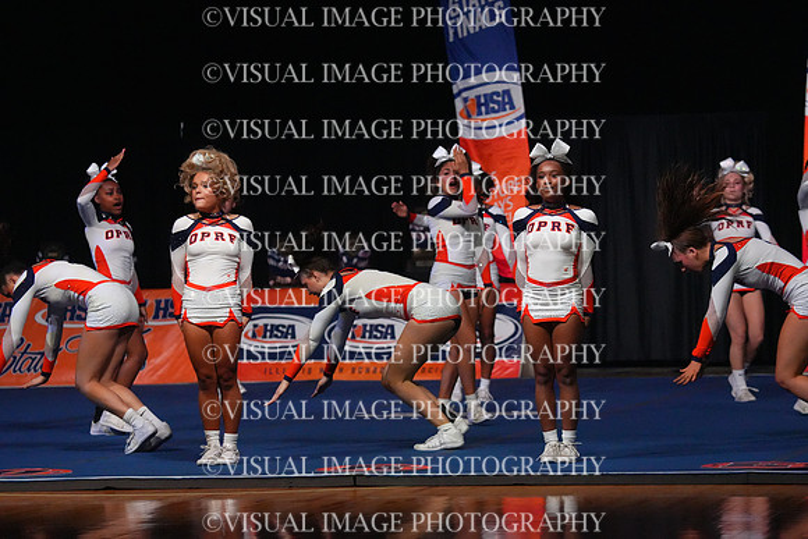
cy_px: 270
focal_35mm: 170
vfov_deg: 8.1
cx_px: 404
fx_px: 3816
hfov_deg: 12.1
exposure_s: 1/1250
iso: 16000
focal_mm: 170
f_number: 5.6
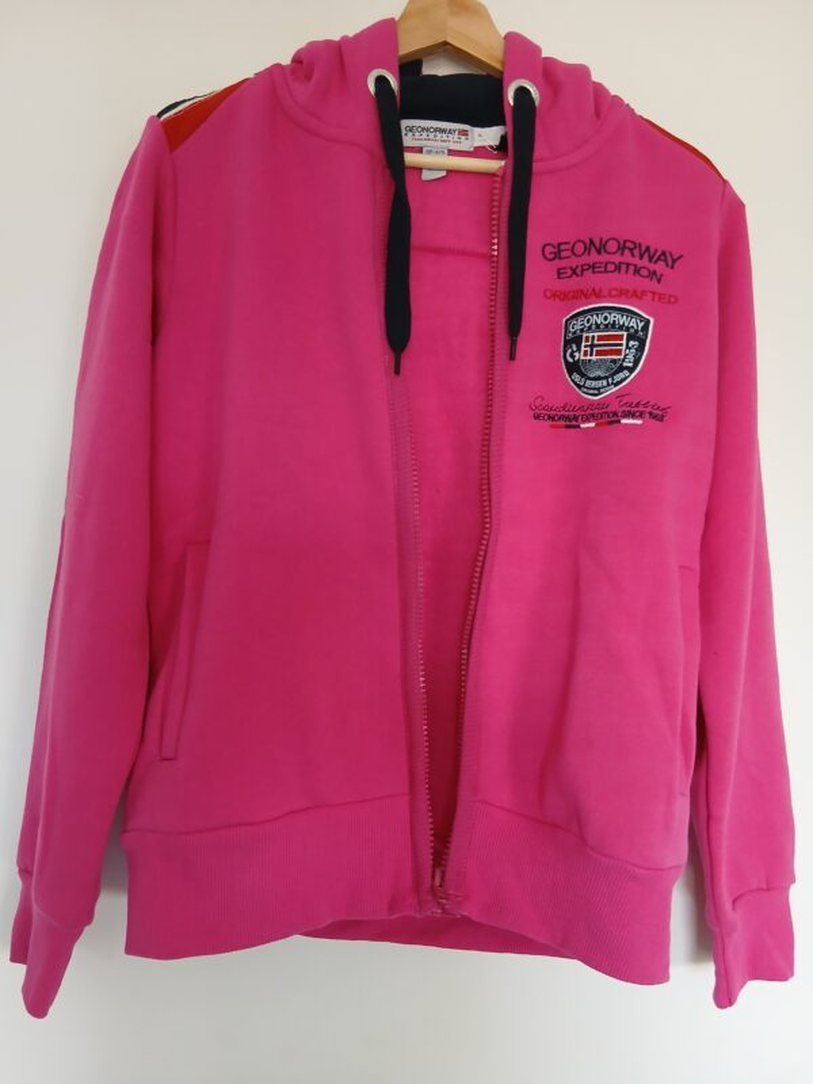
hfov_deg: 53.1
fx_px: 814
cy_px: 542
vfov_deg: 67.3
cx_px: 406
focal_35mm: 26
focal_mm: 3.98
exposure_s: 1/33.3
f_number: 1.8
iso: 250
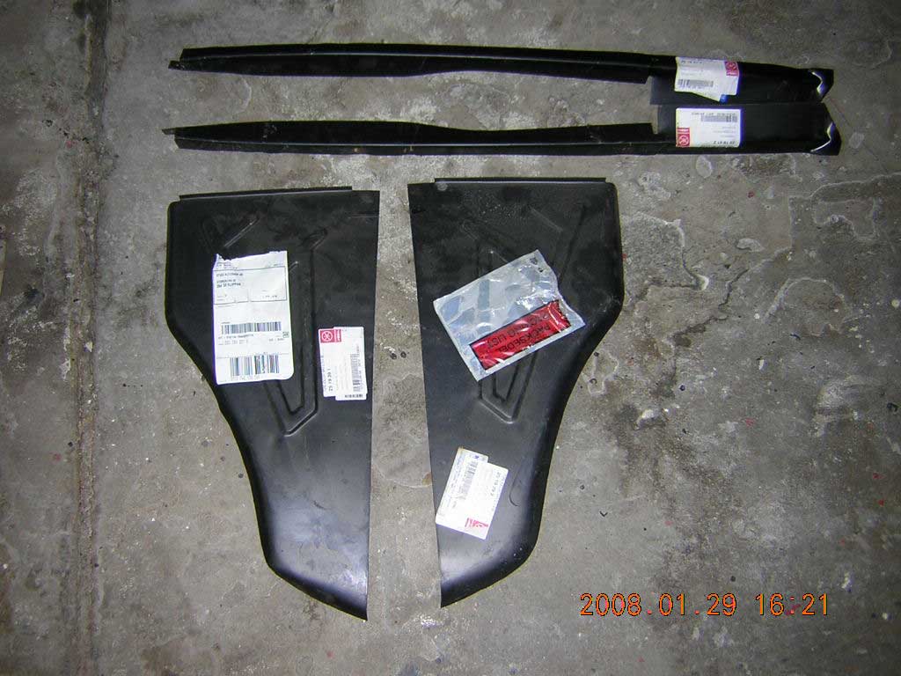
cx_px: 450
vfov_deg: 39.7
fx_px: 937
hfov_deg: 51.4
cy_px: 338
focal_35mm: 36
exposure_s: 1/60.1
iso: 50
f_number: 2.6
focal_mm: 4.7
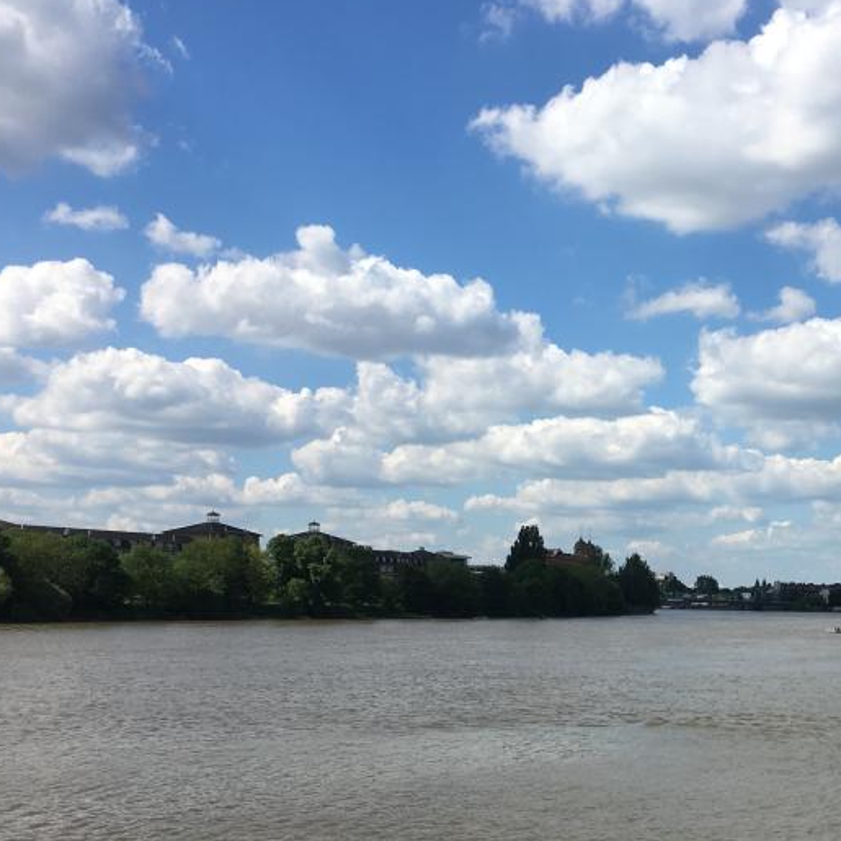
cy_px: 609
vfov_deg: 32.9
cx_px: 660
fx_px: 1402
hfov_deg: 32.6
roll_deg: -0.9
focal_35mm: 51
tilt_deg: +0.0
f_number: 2.2
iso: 25
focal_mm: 4.15
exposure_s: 1/2404
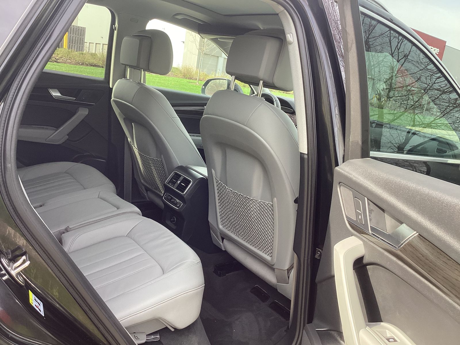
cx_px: 230
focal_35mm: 31
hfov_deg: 58.4
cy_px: 172
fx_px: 412
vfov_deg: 45.4
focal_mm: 3.3
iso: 50
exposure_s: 1/120
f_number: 2.4
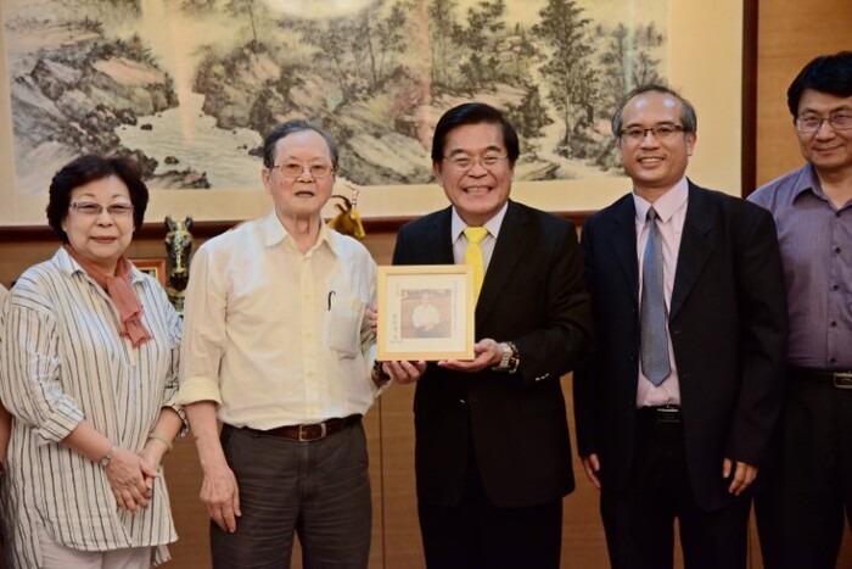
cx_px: 426
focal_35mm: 78
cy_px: 284
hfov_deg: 26.0
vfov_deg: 17.5
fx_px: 1846
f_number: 4
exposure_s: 1/125
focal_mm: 78
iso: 2000
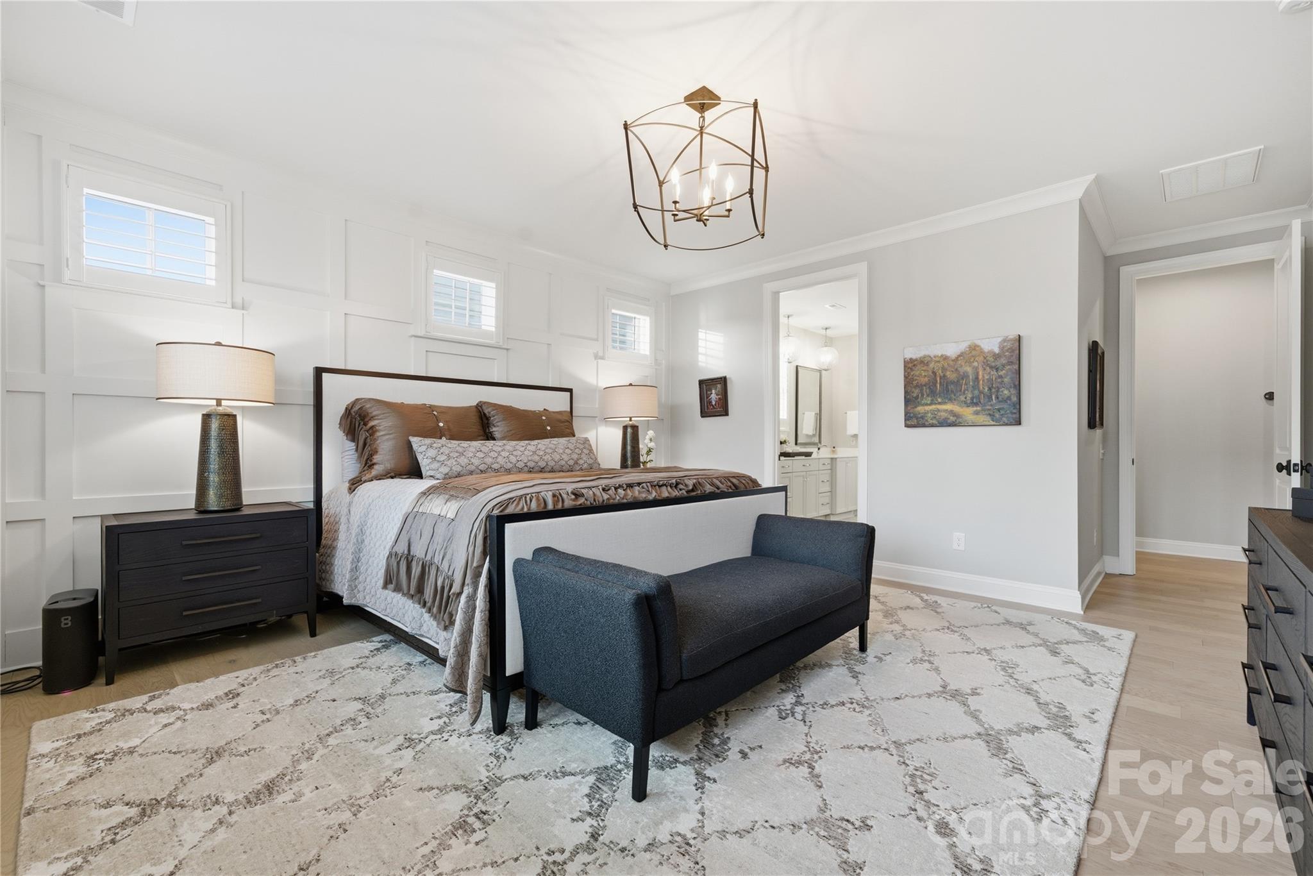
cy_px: 438
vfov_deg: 81.2
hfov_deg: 104.2
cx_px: 656
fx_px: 511
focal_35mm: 14
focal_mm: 14
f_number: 7.1
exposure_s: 1/60
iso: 160
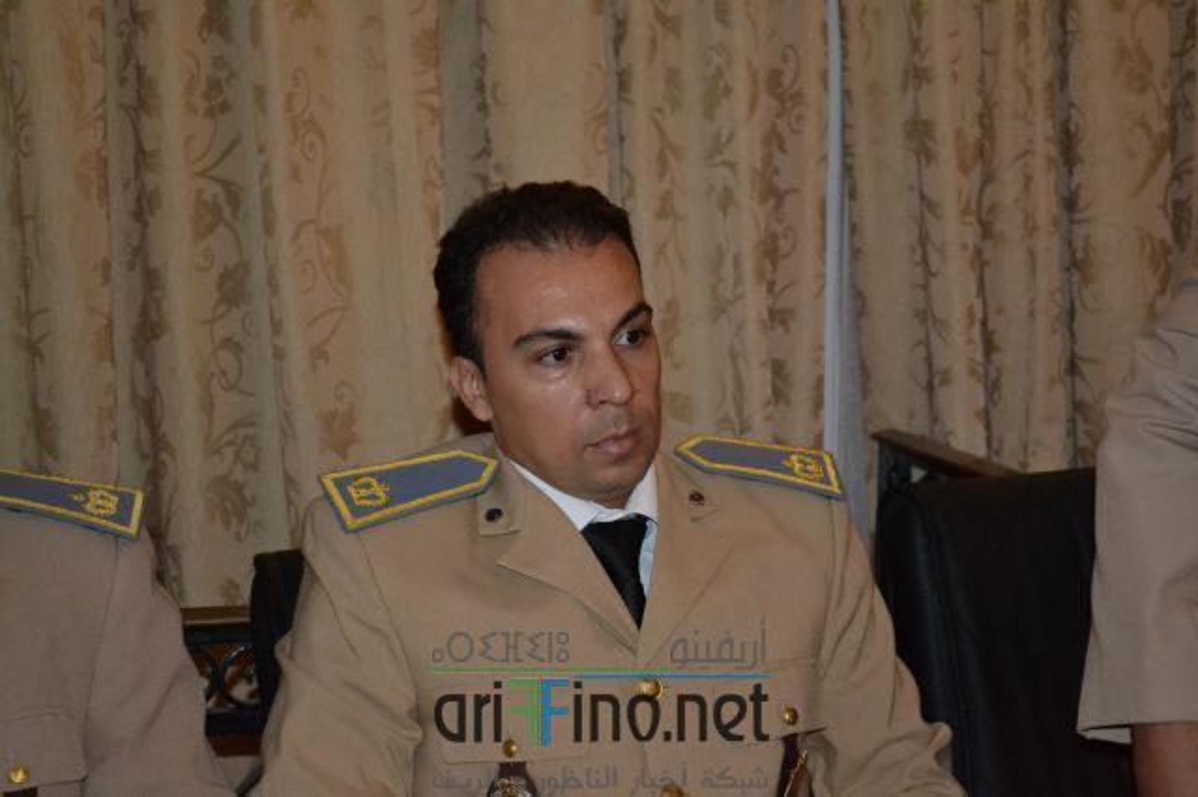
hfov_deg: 24.6
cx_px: 599
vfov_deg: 16.5
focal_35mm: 82
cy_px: 398
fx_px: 2744
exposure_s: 1/60
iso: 3200
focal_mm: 55
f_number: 5.6
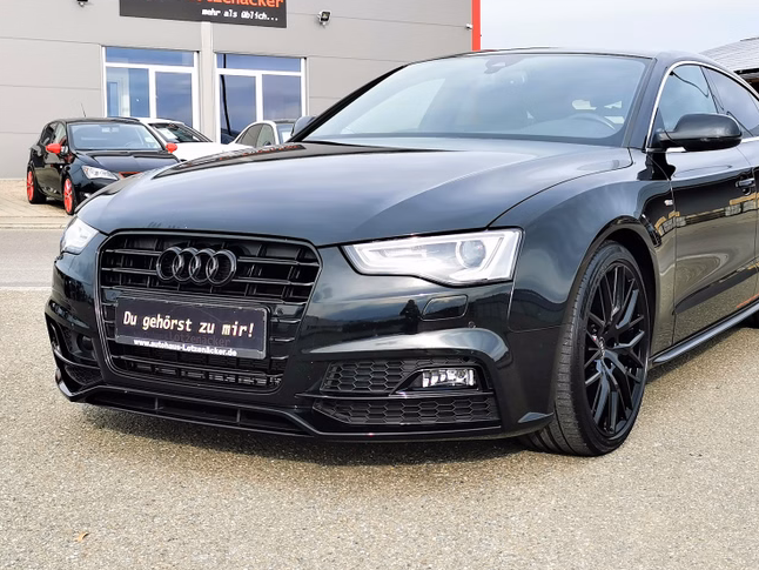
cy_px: 261
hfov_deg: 36.7
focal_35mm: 52
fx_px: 1141
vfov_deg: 28.0
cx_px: 445
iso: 50
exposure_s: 1/927
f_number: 1.8
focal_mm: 5.58
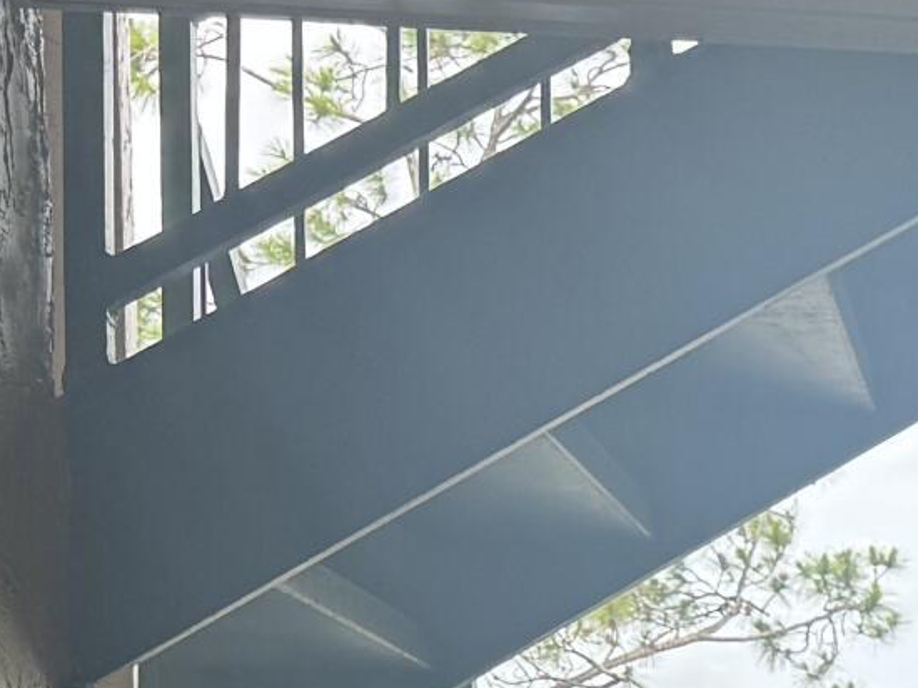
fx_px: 3473
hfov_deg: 12.8
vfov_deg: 10.8
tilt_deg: -2.1
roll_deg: -0.2
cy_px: 1082
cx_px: 1919
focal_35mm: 131
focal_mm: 6.76
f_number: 1.78
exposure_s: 1/474
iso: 80
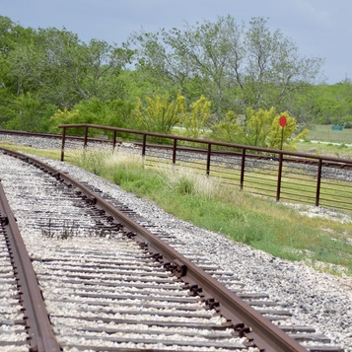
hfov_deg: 11.7
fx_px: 1711
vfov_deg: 11.7
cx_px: 248
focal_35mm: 149
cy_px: 191
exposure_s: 1/2500
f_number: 4
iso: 200
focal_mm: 65
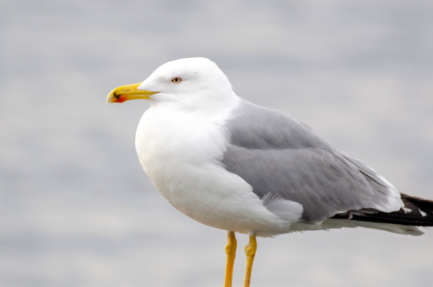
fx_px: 14284
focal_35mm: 1190
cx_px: 217
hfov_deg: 1.7
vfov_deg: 1.2
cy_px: 183
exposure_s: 1/320
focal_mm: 600
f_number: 7.1
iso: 250
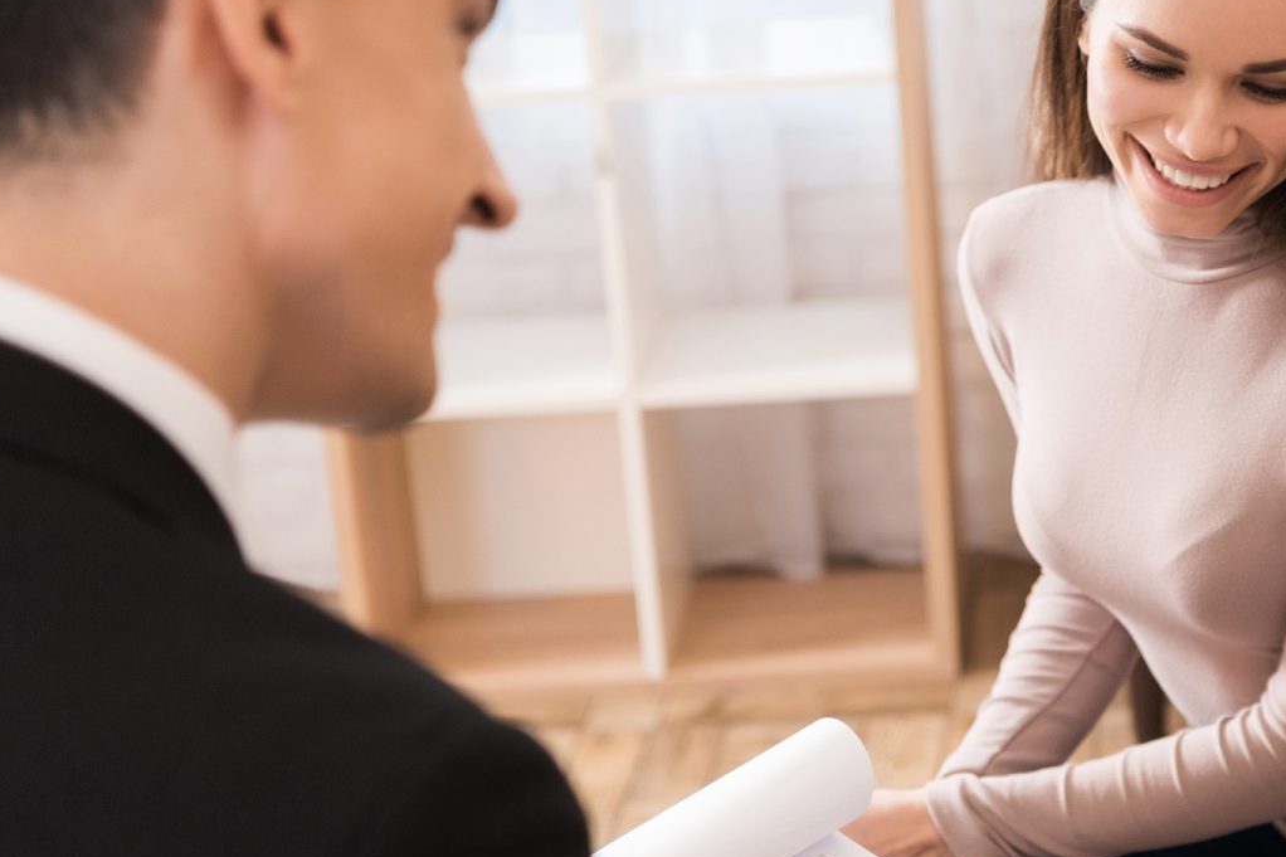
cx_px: 1087
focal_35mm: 94
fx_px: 3357
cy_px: 572
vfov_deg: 14.5
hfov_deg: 21.3
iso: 500
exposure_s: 1/60
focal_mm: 50
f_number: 3.2
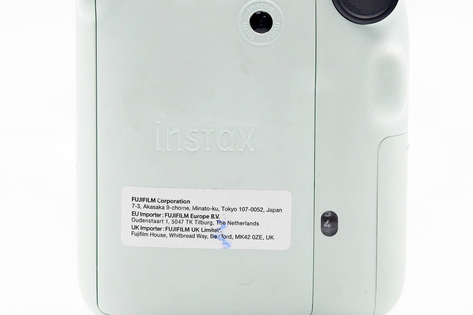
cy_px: 126
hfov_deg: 17.8
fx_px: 1511
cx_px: 226
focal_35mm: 115
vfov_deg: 11.9
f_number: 8
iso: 1250
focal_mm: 48
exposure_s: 1/100
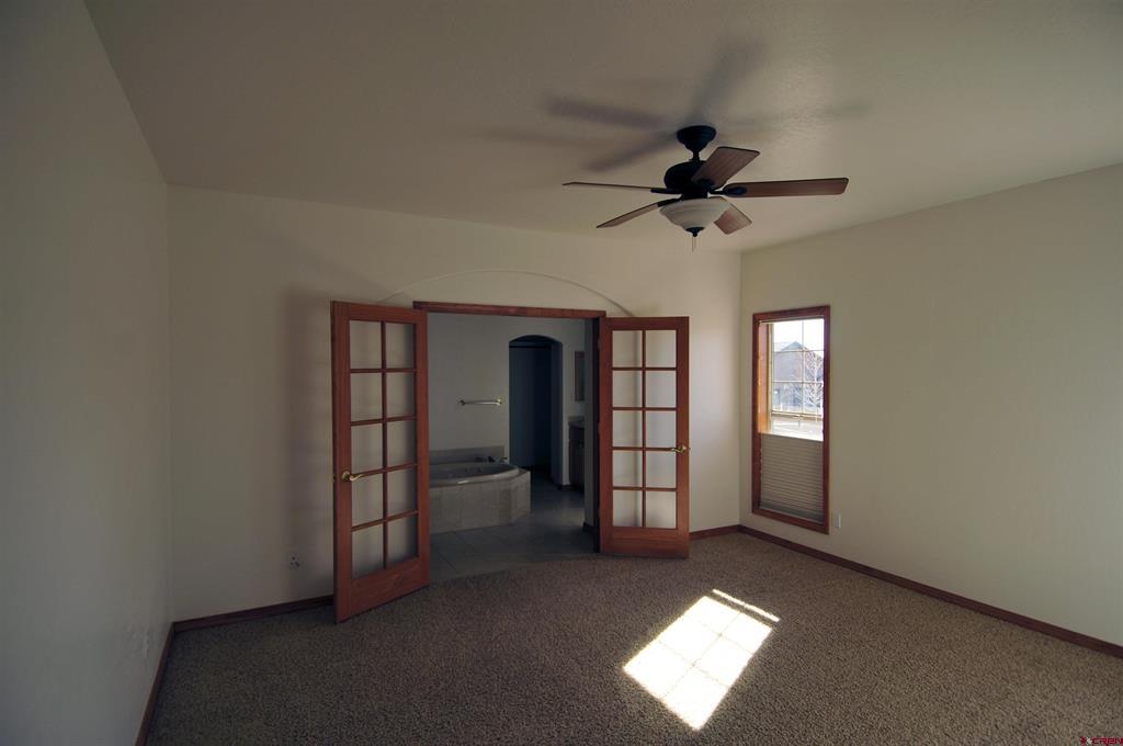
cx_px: 562
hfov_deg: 90.1
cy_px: 373
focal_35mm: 18
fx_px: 561
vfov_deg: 67.2
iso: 200
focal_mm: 12
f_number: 5
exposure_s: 1/200
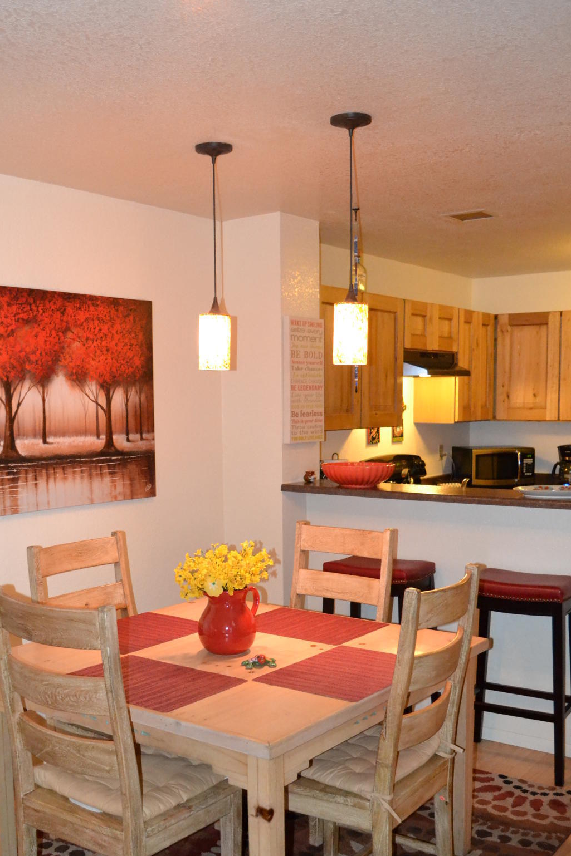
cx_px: 233
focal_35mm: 39
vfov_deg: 49.4
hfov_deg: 34.1
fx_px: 928
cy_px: 484
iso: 3200
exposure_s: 1/60
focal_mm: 20
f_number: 3.8
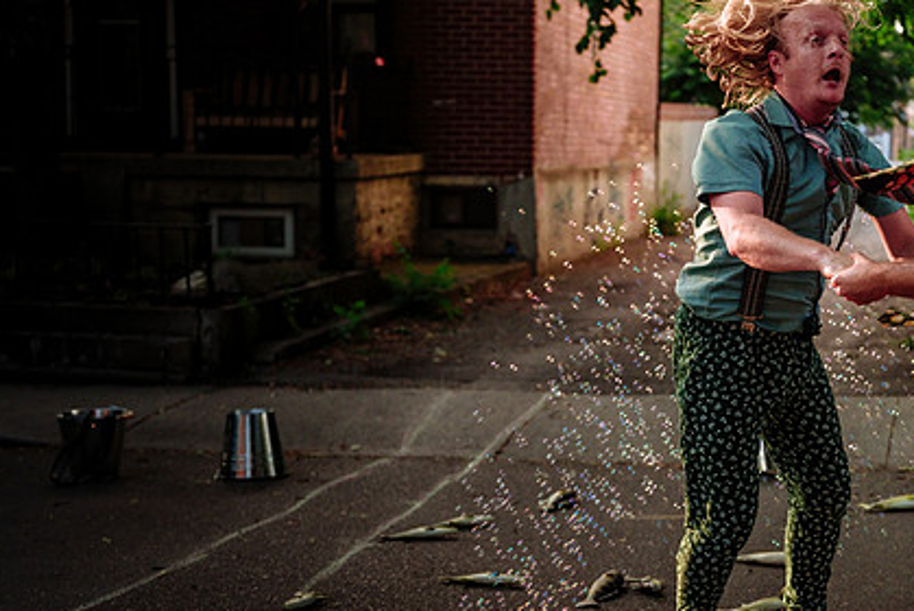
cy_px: 400
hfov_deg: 30.7
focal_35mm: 65
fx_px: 1651
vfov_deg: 20.9
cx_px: 617
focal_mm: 31.6
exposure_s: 1/2000
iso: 500
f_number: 1.8
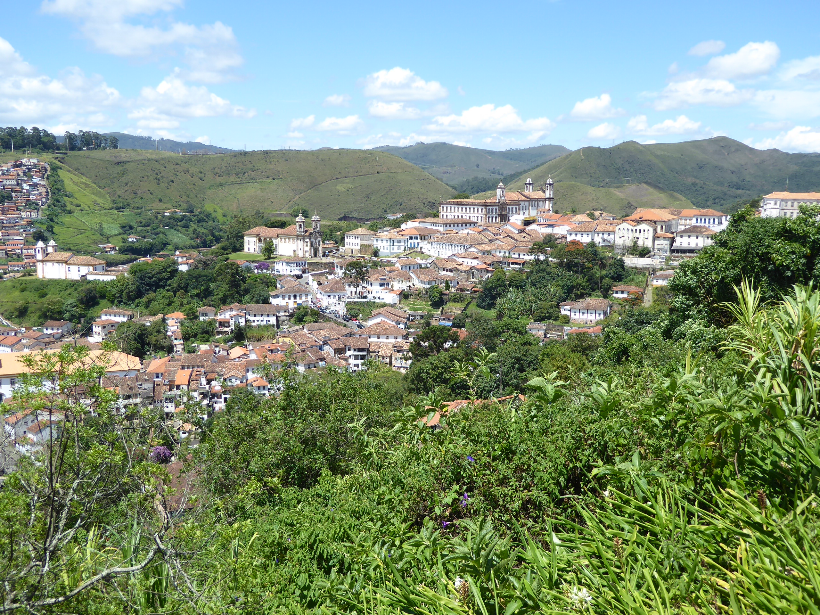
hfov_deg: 54.0
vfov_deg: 41.8
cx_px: 410
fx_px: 805
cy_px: 308
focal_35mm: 34
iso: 80
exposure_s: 1/500
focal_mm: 5.8
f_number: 3.6
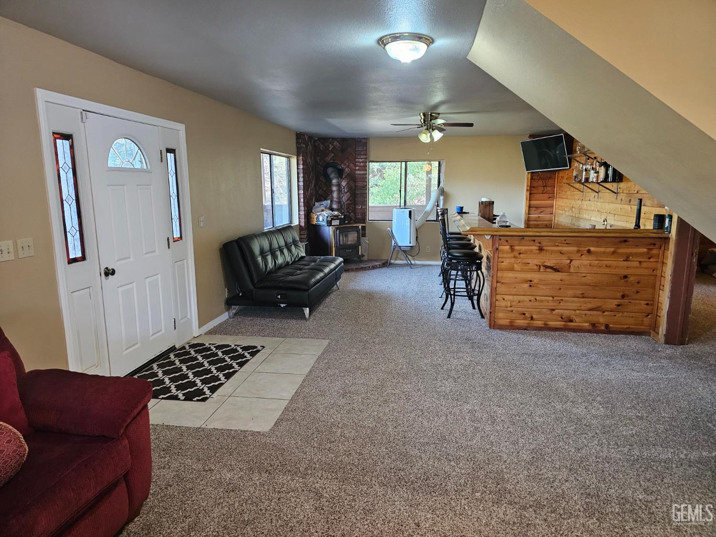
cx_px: 358
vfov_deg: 58.9
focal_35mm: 23
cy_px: 268
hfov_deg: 73.9
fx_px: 476
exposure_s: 1/120
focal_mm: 6.3
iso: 1000
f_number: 1.7
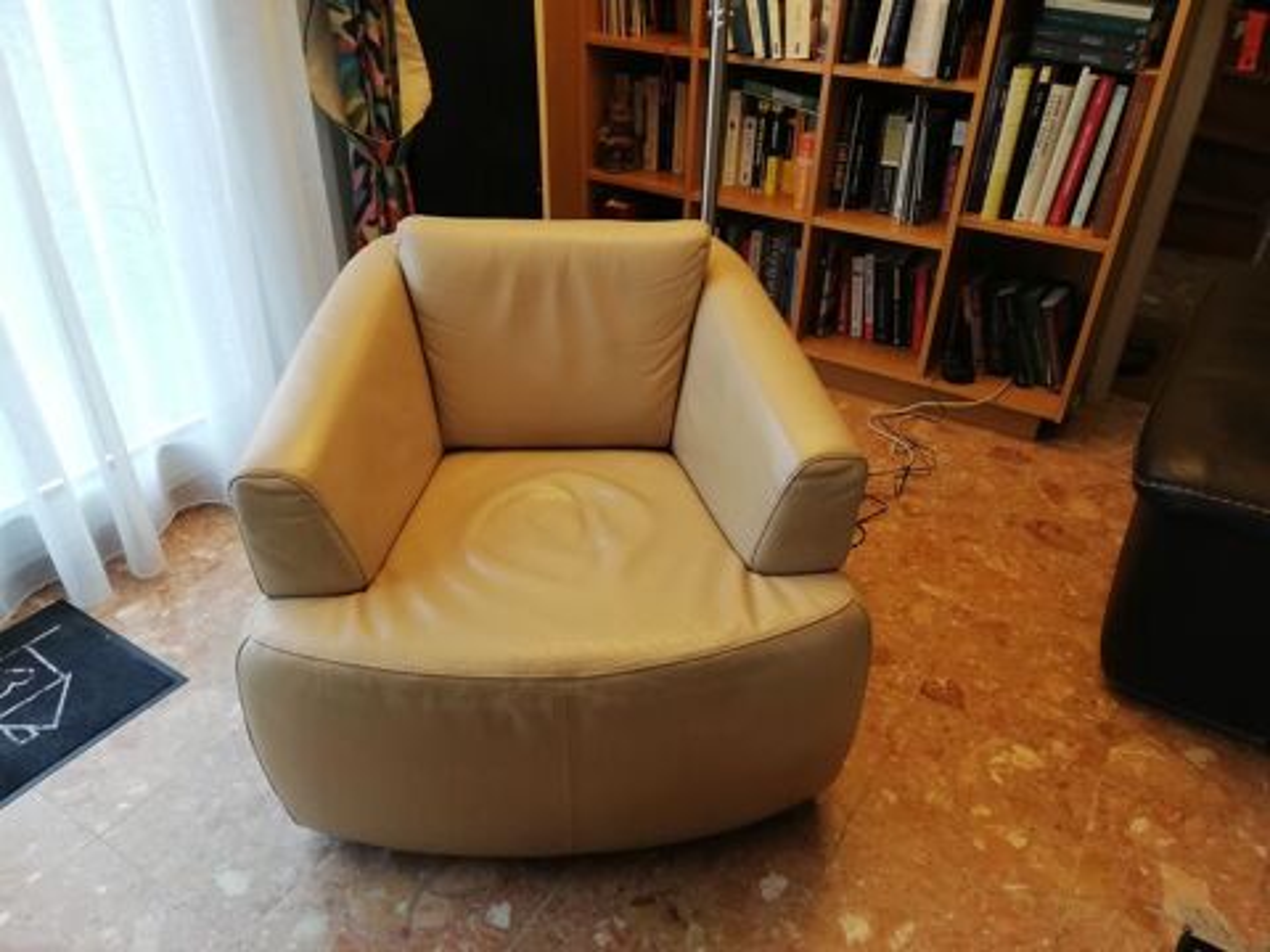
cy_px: 476
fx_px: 954
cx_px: 635
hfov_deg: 67.3
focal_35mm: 26
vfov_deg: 53.1
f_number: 2.2
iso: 250
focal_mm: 3.81
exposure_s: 1/33.3
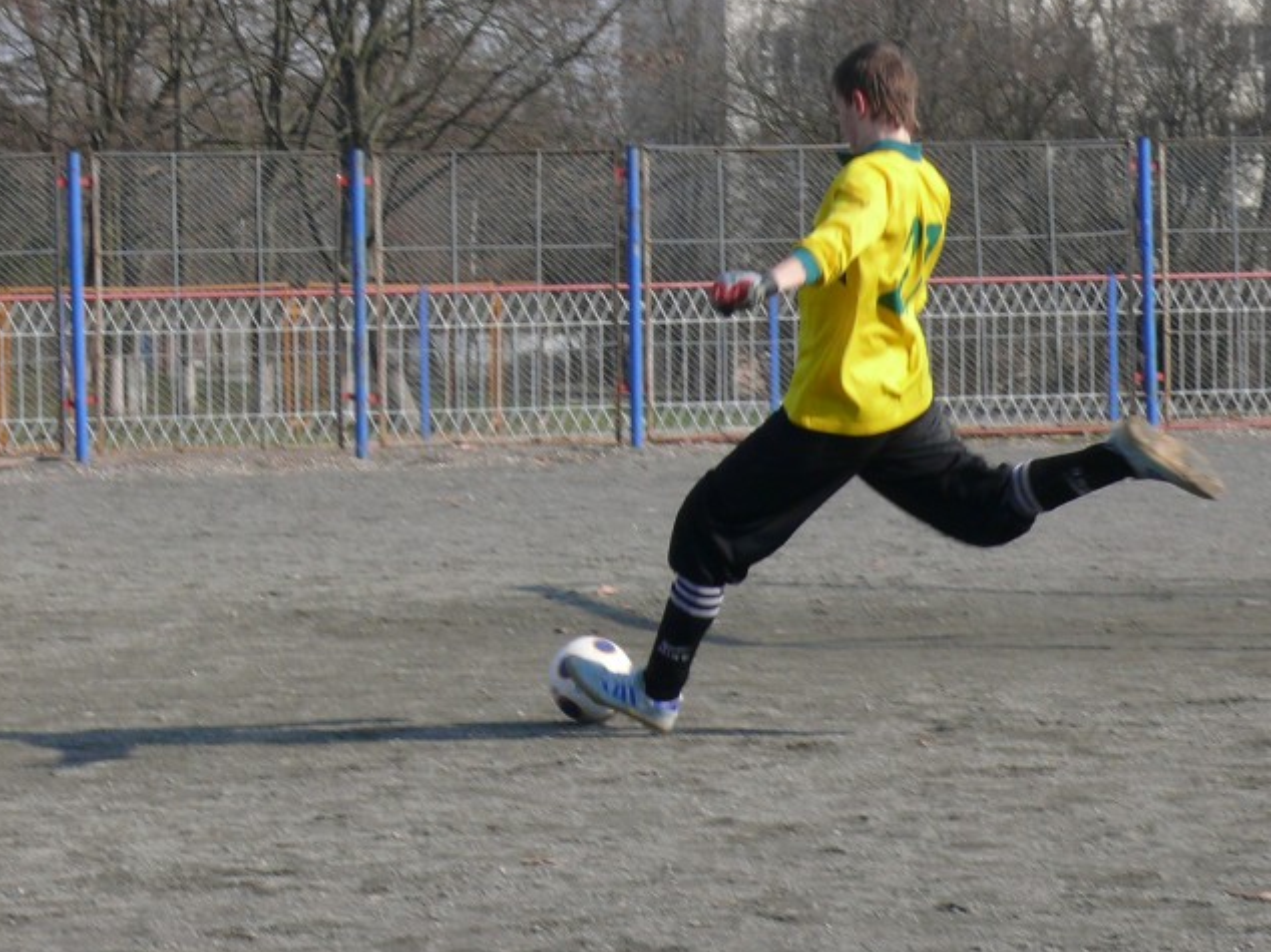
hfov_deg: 13.3
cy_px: 502
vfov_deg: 10.0
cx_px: 658
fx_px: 5432
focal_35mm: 148
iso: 100
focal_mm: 15.9
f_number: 5.6
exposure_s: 1/320
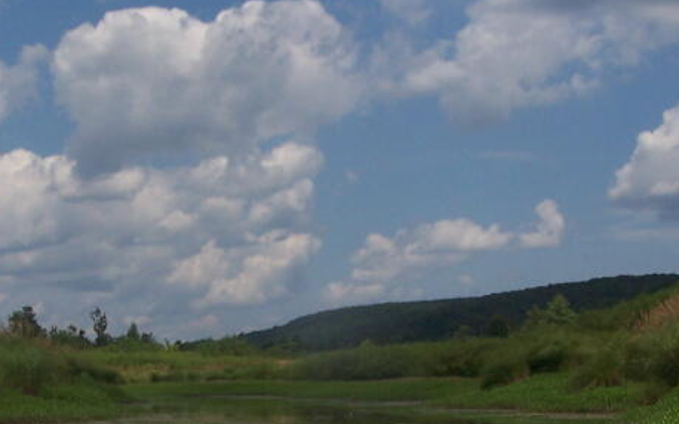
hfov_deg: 23.0
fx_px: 1665
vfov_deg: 14.4
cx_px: 342
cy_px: 326
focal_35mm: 90
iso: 80
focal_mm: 6.3
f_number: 5.6
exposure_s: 1/1000
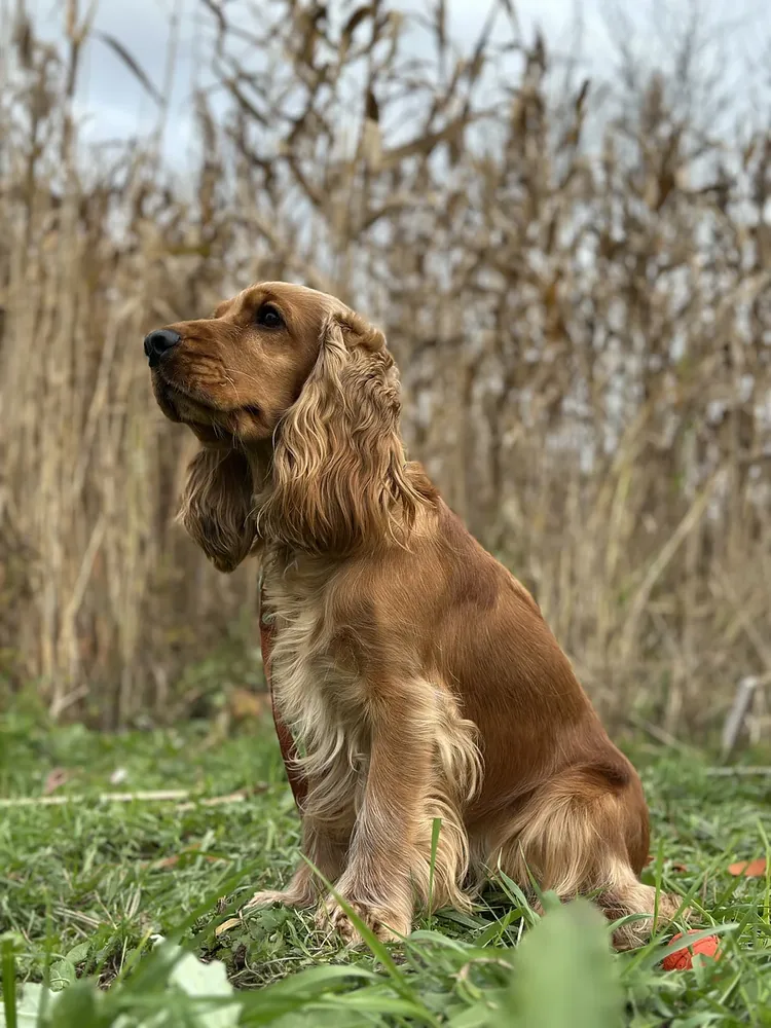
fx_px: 1425
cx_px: 386
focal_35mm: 48
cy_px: 514
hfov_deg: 30.3
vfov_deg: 39.7
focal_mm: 6.86
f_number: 1.78
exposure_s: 1/894
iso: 80
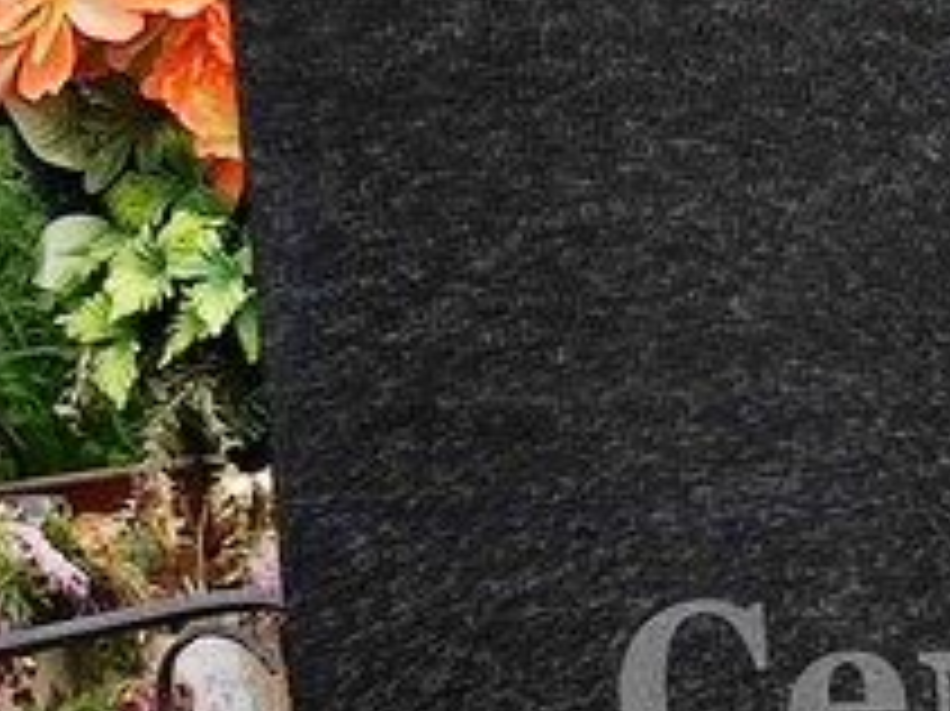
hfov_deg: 19.9
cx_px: 982
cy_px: 720
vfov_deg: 15.3
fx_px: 2606
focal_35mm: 95
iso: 50
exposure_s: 1/224
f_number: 1.9
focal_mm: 6.04
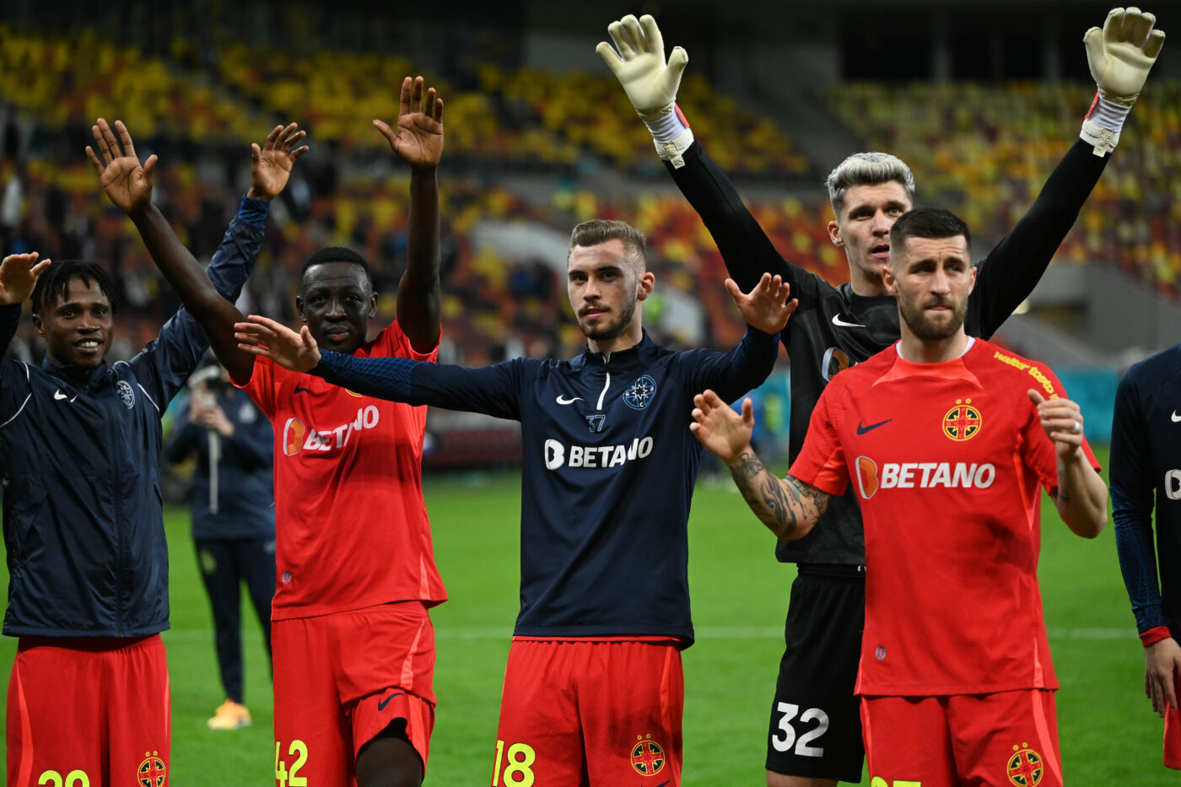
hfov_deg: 17.1
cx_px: 590
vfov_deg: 11.4
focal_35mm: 120
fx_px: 3936
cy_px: 394
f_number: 2.8
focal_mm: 120
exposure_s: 1/2500
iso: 3200
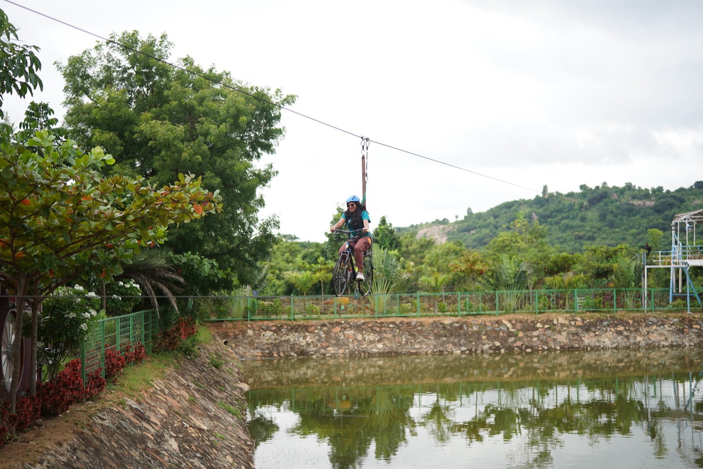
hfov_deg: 38.9
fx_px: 996
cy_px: 231
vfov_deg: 26.5
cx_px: 351
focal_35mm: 51
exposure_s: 1/1600
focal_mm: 50
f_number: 1.4
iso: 100
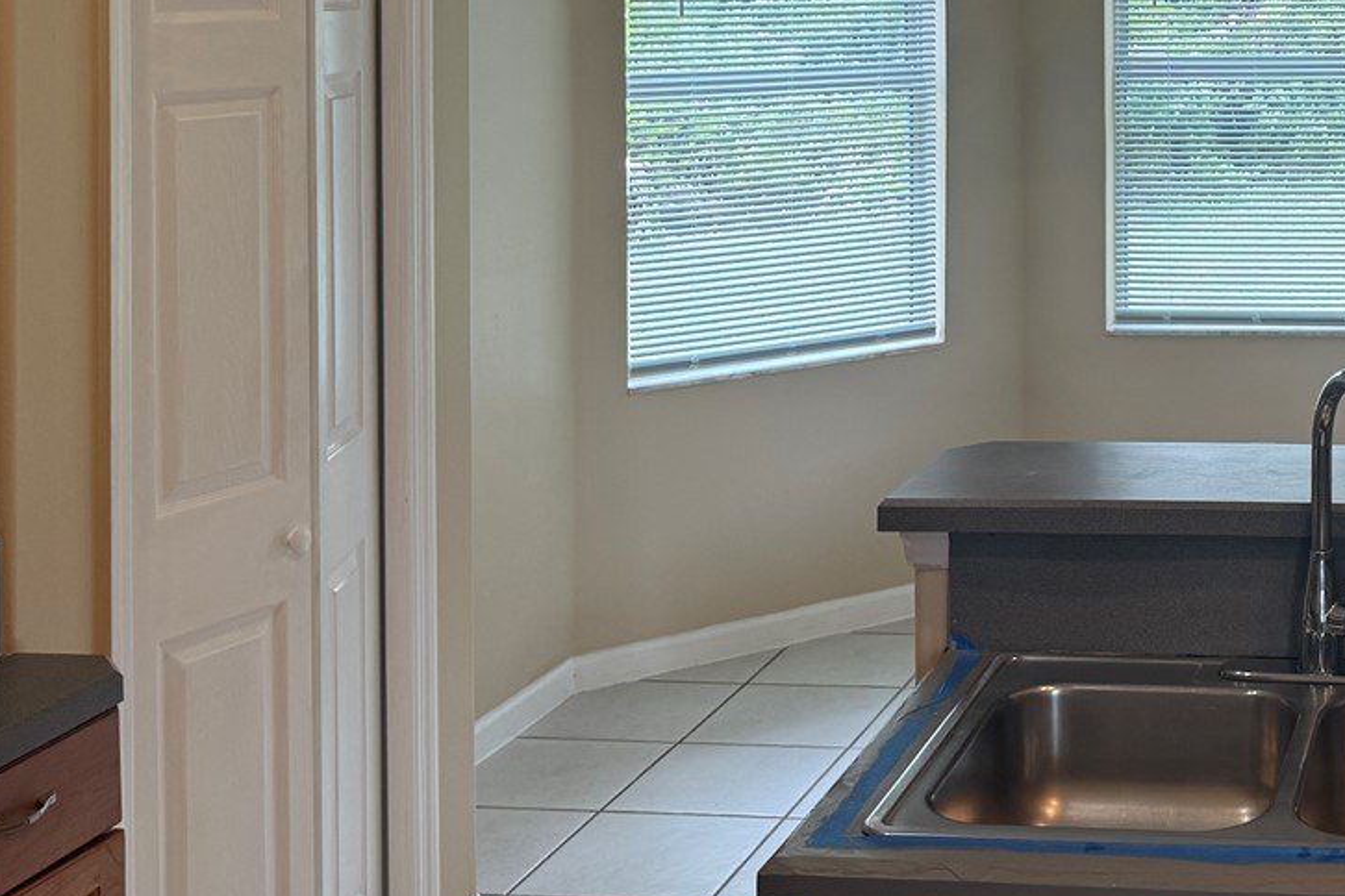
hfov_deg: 33.4
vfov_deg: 23.2
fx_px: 2055
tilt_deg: +1.1
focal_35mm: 55
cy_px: -74
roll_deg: +0.4
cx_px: 1323
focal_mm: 6.76
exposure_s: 1/120
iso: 80
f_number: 1.78
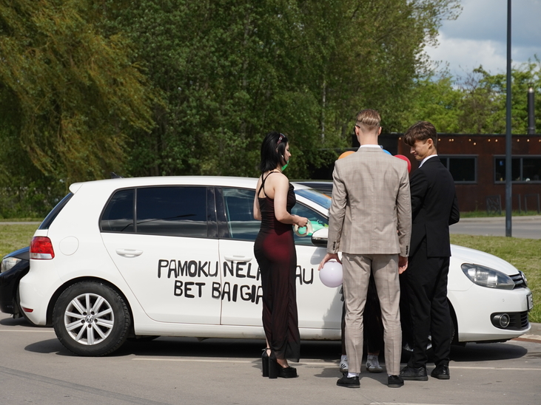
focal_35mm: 114
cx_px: 252
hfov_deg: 17.3
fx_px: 1781
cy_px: 202
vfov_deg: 13.0
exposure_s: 1/2000
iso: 400
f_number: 5.6
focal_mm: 70
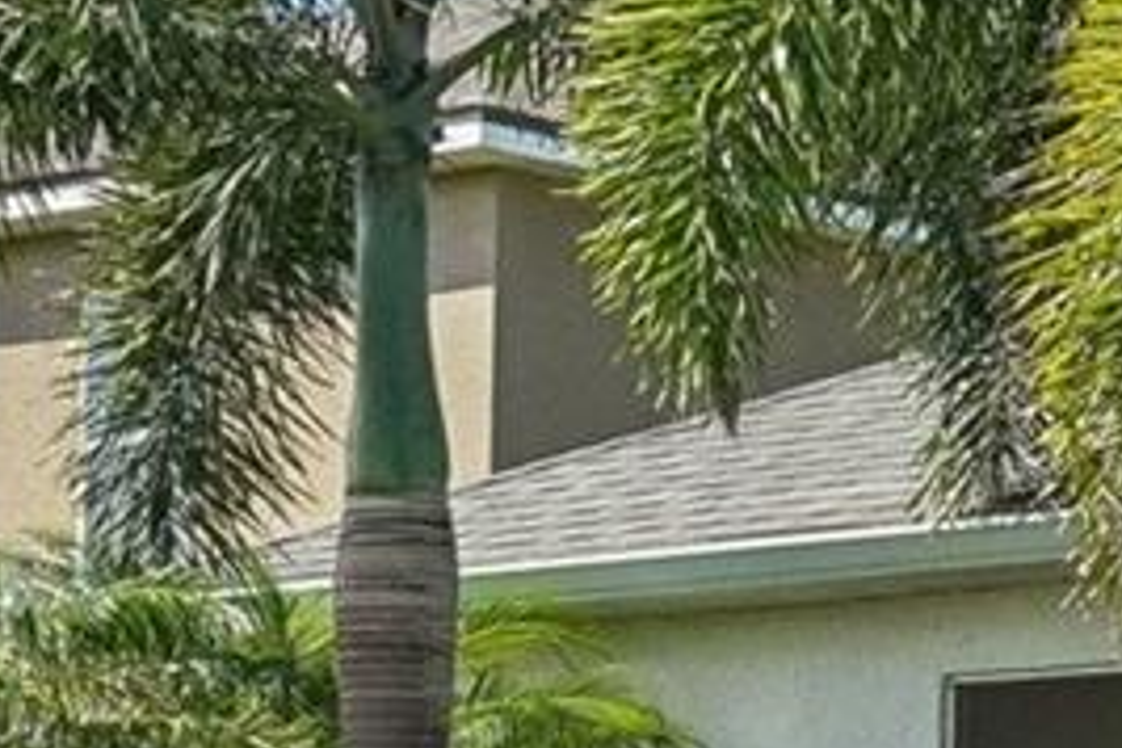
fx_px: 5049
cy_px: 988
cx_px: 2576
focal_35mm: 162
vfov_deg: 8.4
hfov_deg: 11.0
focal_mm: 18
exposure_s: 1/2000
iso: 800
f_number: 8
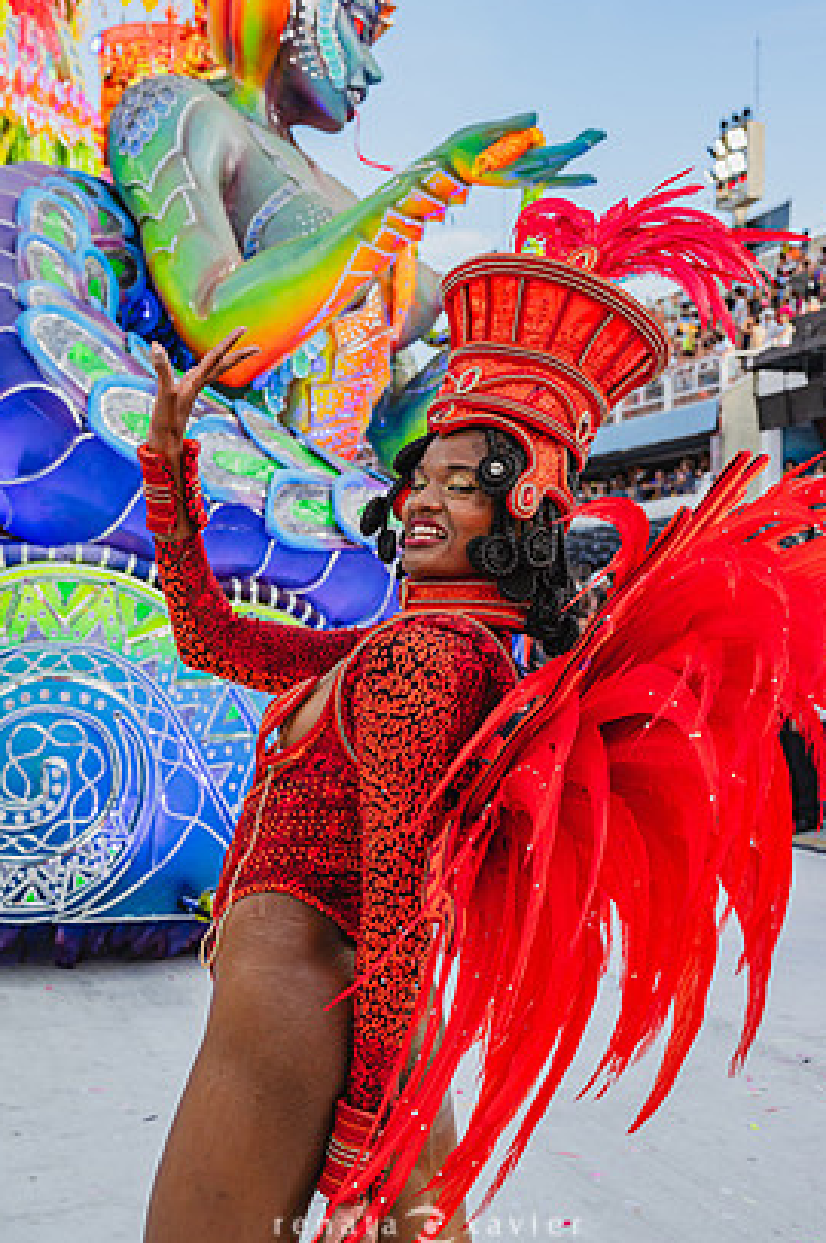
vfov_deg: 36.9
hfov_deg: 25.0
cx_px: 422
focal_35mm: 54
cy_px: 594
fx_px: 1863
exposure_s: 1/1250
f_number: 5.6
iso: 640
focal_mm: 49
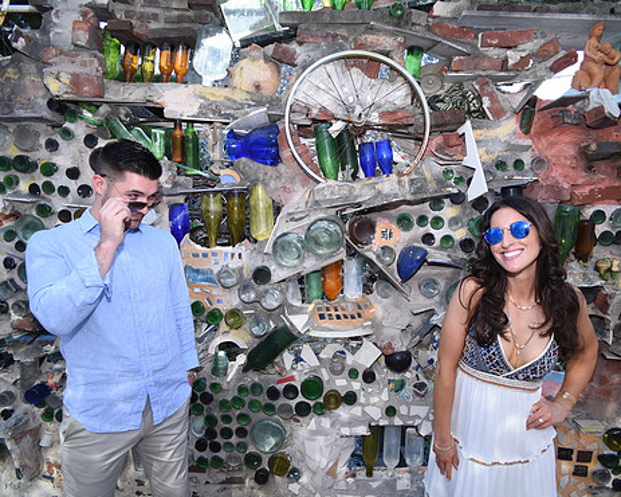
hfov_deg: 80.4
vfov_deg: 68.0
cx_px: 321
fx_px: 367
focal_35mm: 20
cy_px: 257
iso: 320
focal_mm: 17
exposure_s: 1/200
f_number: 5.6
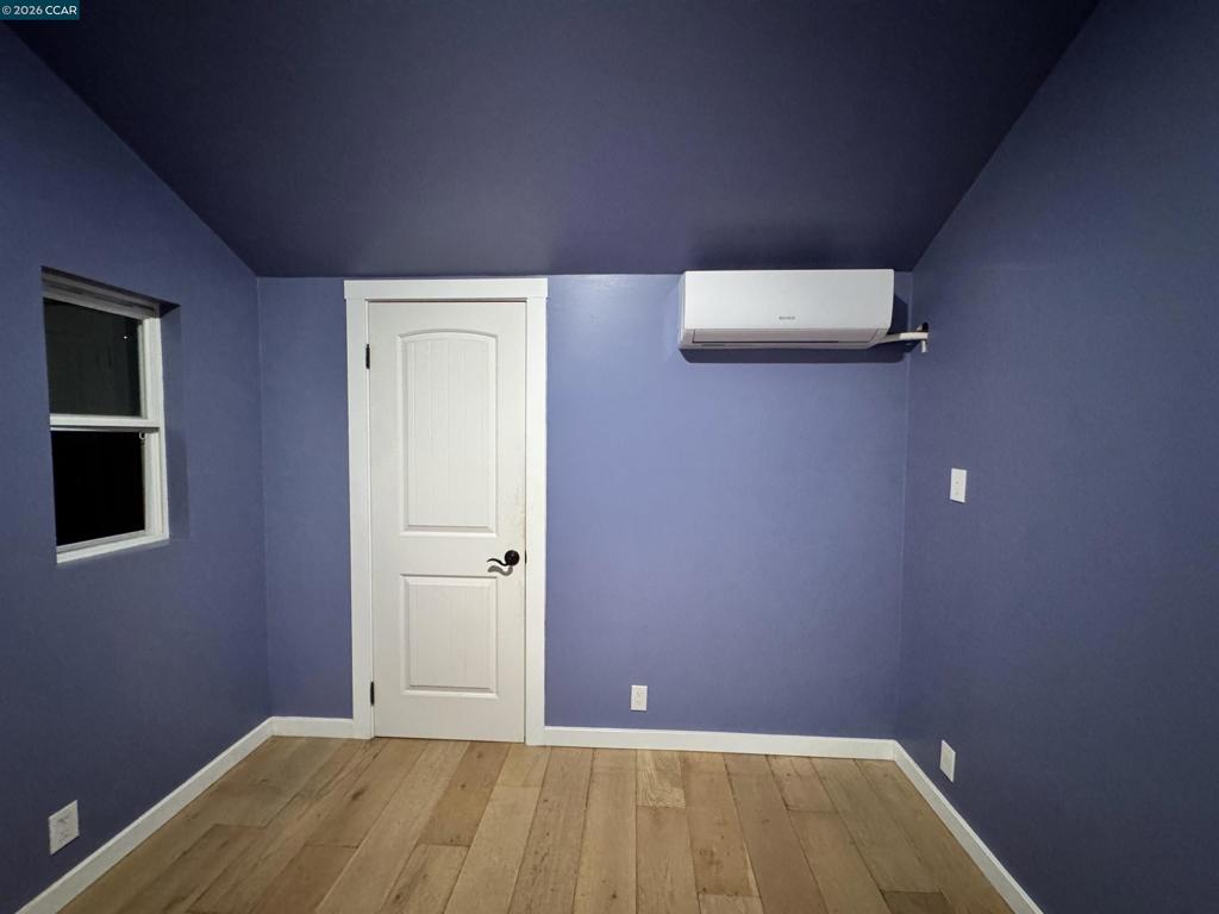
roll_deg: -0.8
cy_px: 457
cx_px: 610
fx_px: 493
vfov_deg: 85.7
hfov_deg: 102.1
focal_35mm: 14
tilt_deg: -2.4
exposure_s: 1/40
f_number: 2.2
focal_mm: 2.22
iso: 1000
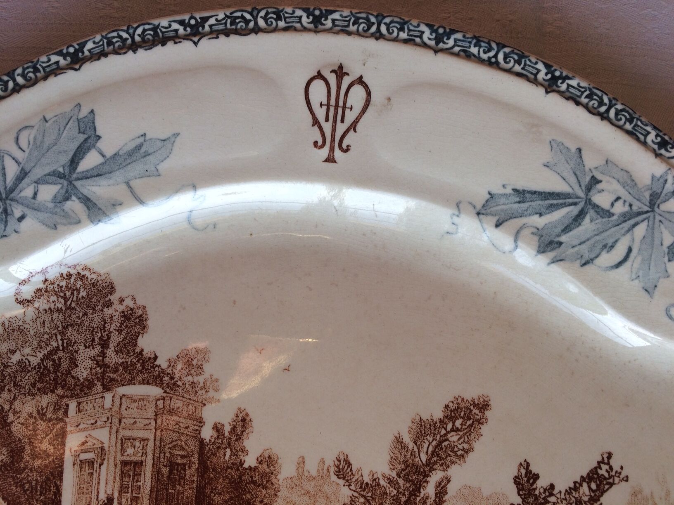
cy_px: 252
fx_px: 565
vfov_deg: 48.2
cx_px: 337
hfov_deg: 61.7
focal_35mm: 29
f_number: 2.2
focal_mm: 4.15
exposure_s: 1/162
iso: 32
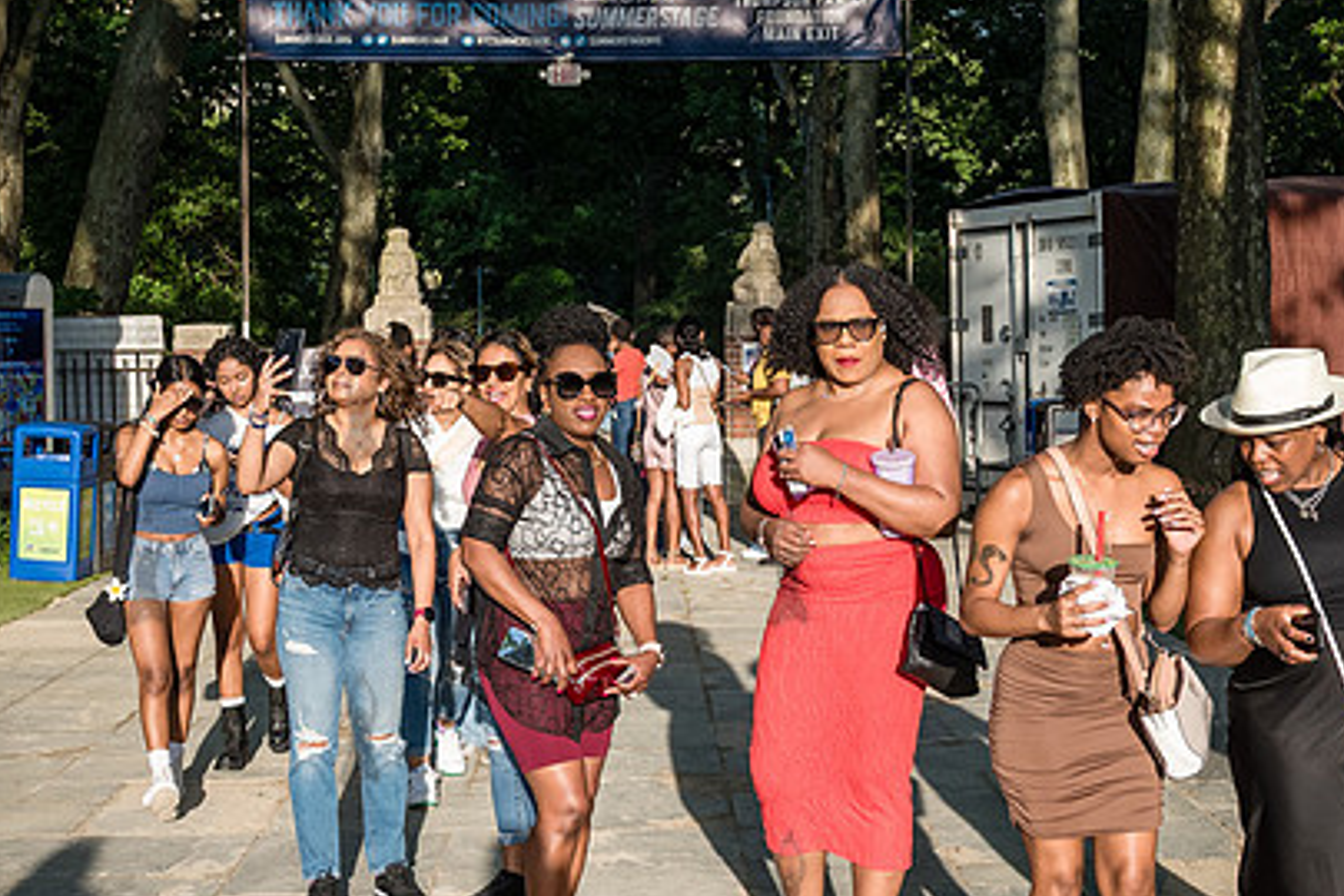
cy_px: 441
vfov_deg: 20.9
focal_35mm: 65
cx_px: 641
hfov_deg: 31.0
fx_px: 2426
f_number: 4.5
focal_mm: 28
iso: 500
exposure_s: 1/1600
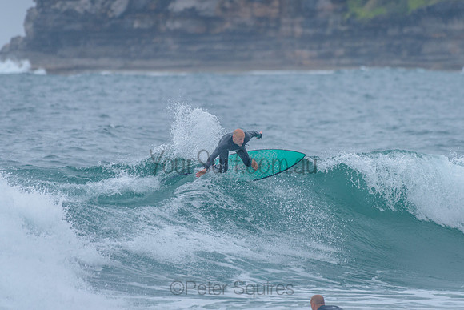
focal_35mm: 613
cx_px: 233
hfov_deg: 3.4
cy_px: 120
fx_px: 7899
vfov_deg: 2.2
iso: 640
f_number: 5.6
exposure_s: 1/1250
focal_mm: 500
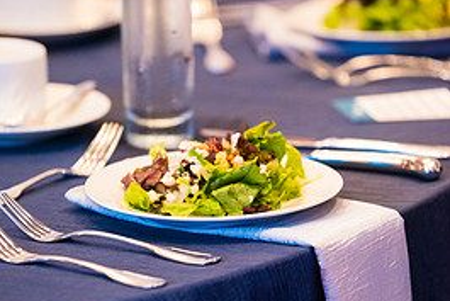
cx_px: 199
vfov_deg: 4.1
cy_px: 179
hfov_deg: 6.1
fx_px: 4240
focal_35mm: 339
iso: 6400
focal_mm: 200
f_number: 2.8
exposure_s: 1/160
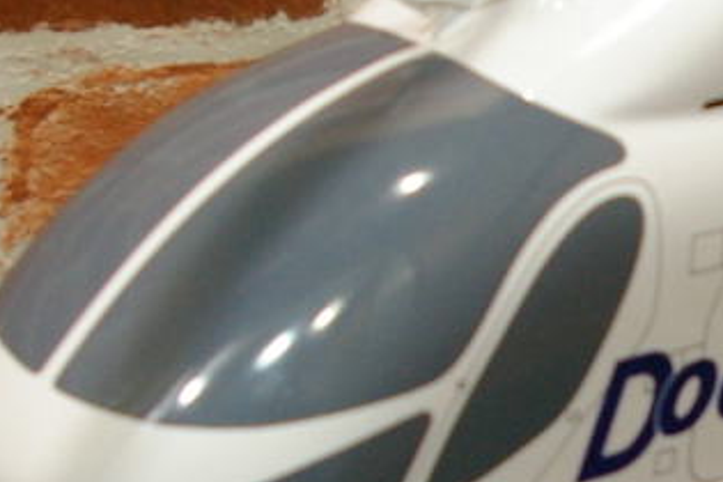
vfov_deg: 7.2
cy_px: 326
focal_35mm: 190
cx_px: 801
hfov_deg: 10.7
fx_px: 3816
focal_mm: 26
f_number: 5.6
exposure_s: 1/30
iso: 800
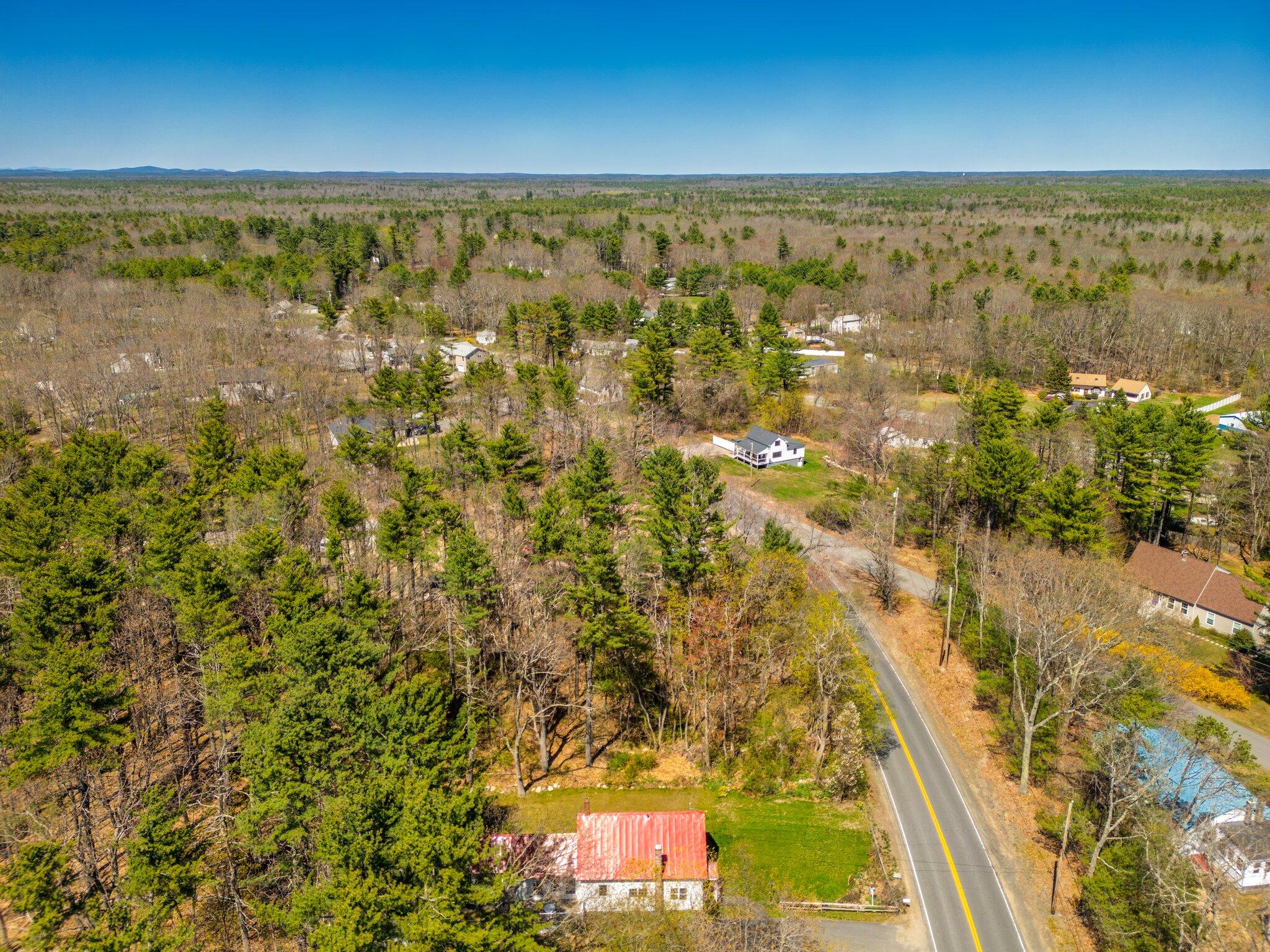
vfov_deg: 56.8
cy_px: 476
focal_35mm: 24
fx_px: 881
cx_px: 635
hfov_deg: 71.6
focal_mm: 6.72
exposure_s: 1/1600
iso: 100
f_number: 1.7
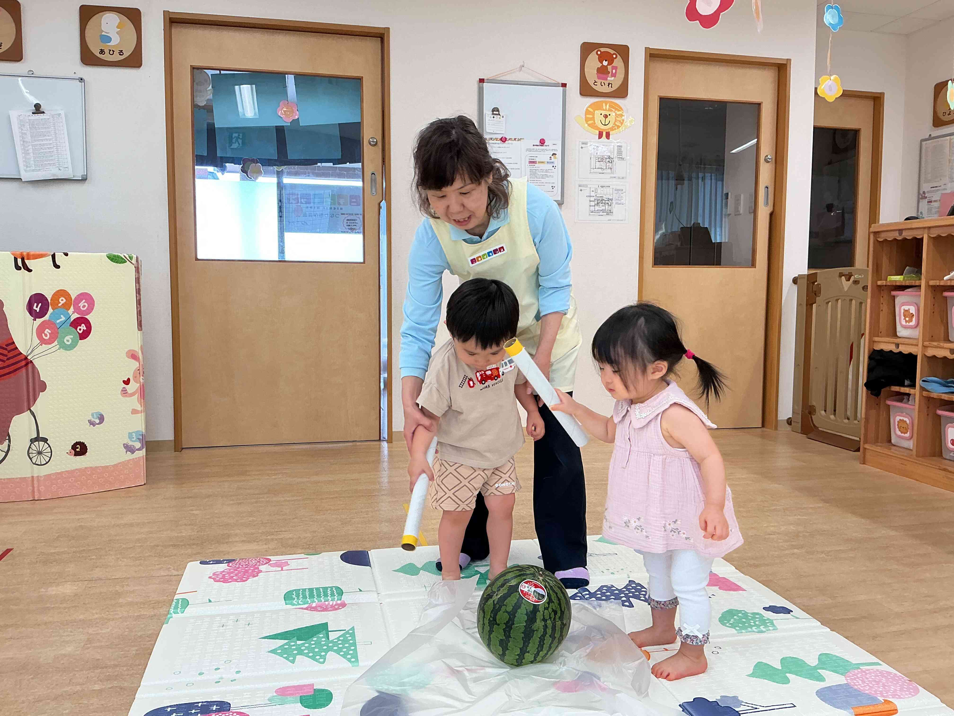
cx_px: 477
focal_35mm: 29
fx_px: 799
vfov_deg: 48.2
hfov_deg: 61.7
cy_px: 358
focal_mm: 3
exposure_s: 1/100
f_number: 1.8
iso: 25
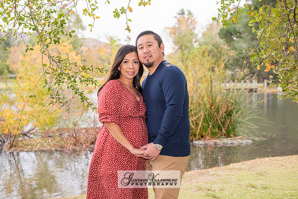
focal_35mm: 58
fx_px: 480
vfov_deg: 23.4
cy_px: 100
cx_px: 149
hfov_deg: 34.5
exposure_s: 1/125
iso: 800
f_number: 5
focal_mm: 58
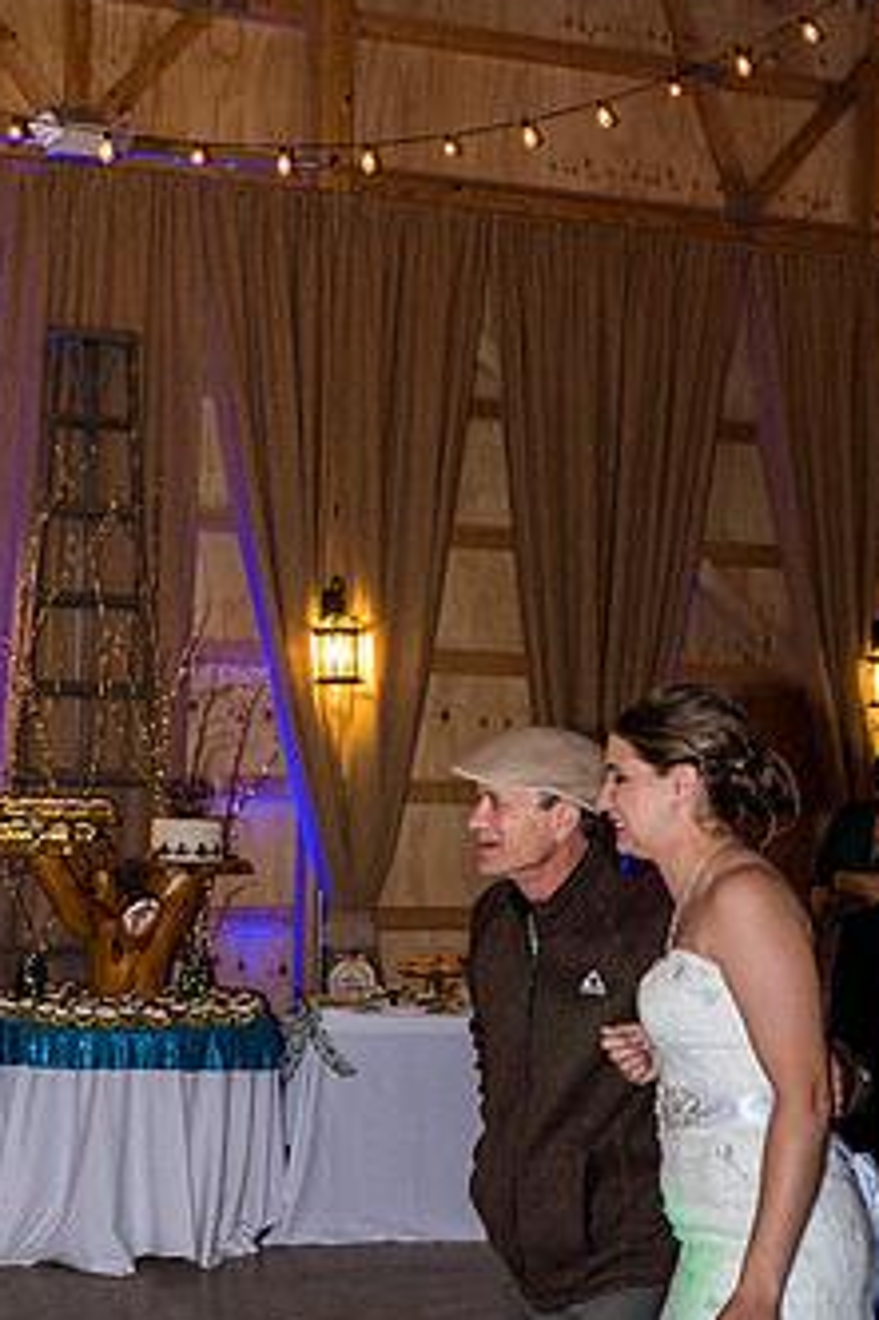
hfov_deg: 22.2
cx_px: 517
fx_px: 2236
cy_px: 831
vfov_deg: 32.7
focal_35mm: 61
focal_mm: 30.2
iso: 1600
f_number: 3.6
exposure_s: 1/200
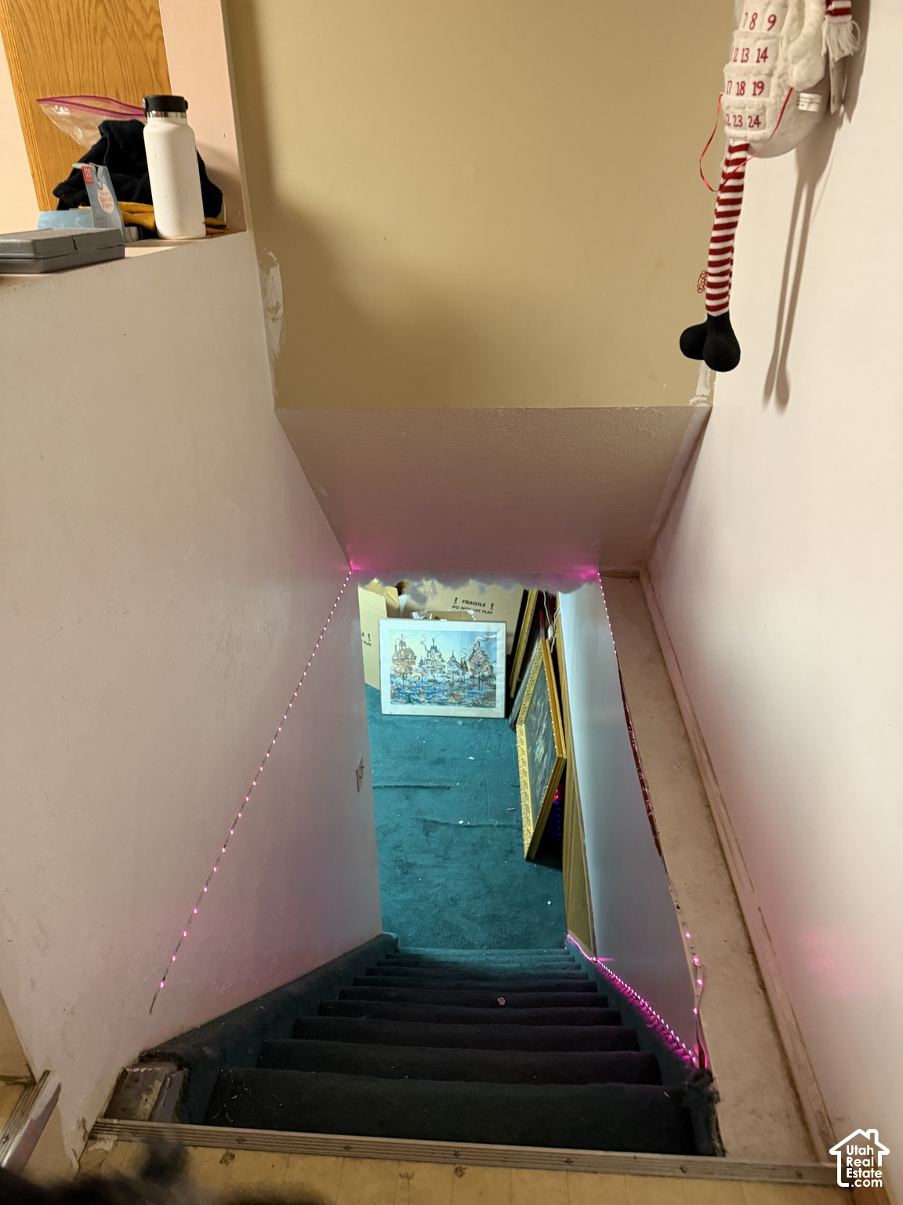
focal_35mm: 24
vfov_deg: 71.6
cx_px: 452
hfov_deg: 56.8
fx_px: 835
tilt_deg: -27.3
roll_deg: +1.4
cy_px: 602
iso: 640
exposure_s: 1/40
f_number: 1.78
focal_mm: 6.76
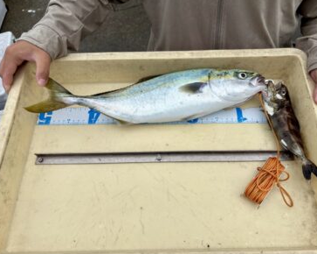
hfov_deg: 62.2
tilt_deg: -52.4
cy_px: 127
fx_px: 263
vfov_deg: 51.5
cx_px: 169
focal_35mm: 28
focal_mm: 5.96
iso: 50
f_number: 1.6
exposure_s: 1/1484
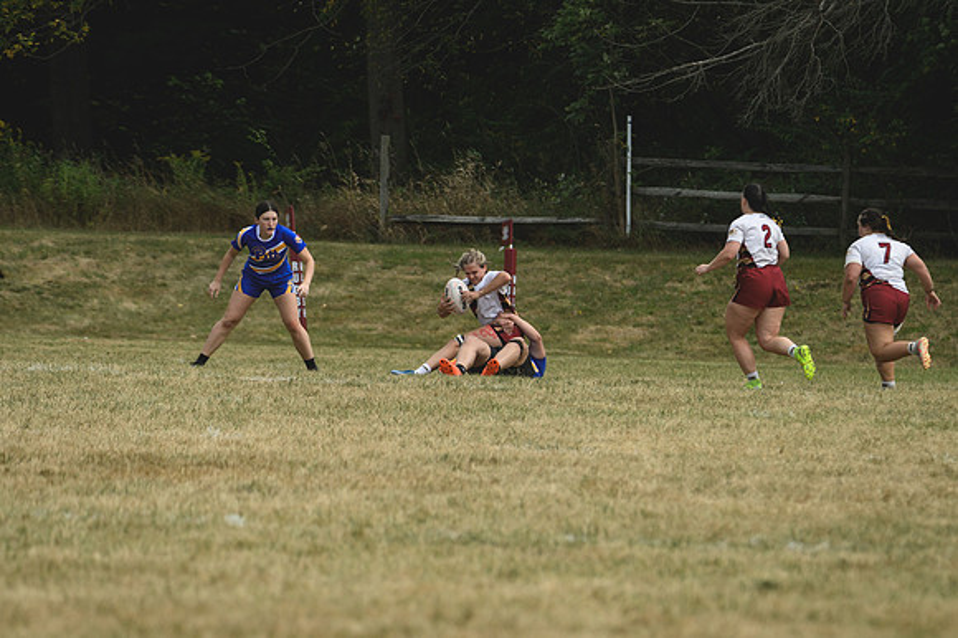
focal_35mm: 420
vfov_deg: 3.3
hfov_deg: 4.9
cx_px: 479
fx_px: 11170
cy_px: 319
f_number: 5.6
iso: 220
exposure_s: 1/1000
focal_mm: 280
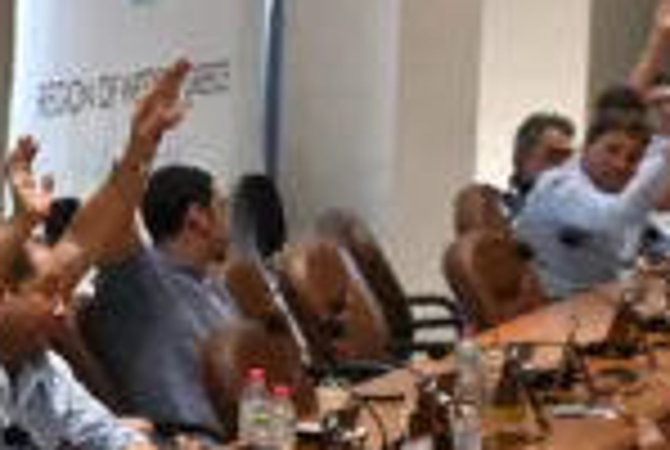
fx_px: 4606
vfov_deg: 5.6
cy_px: 232
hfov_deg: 8.1
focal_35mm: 247
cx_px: -382
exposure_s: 1/125
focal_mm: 24
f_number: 4.2
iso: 1800
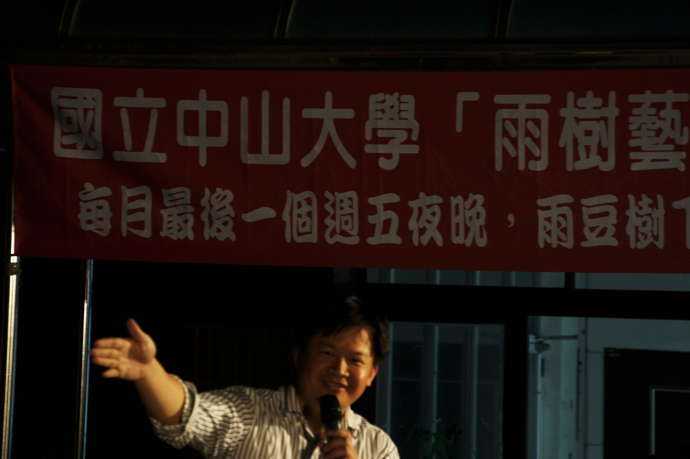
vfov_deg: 8.3
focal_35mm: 165
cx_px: 345
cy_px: 230
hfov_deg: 12.5
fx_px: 3161
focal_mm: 110
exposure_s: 1/25
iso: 1600
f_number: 5.6
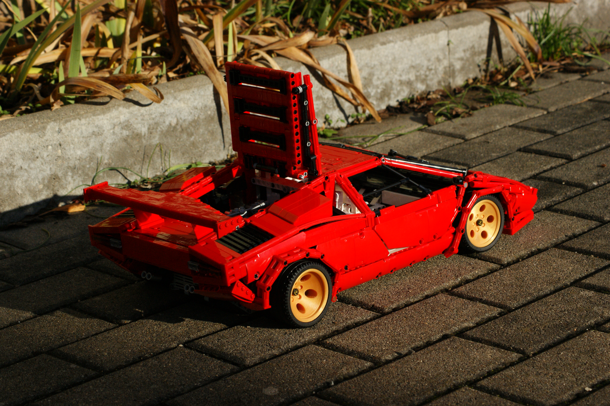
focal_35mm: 82
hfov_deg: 24.6
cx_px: 305
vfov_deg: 16.5
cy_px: 203
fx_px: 1397
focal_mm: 55
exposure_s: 1/1250
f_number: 9
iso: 400
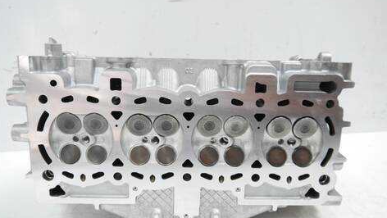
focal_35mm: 31
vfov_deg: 37.8
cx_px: 191
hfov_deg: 62.6
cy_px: 124
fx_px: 318
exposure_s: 1/60
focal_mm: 14
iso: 800
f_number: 3.5
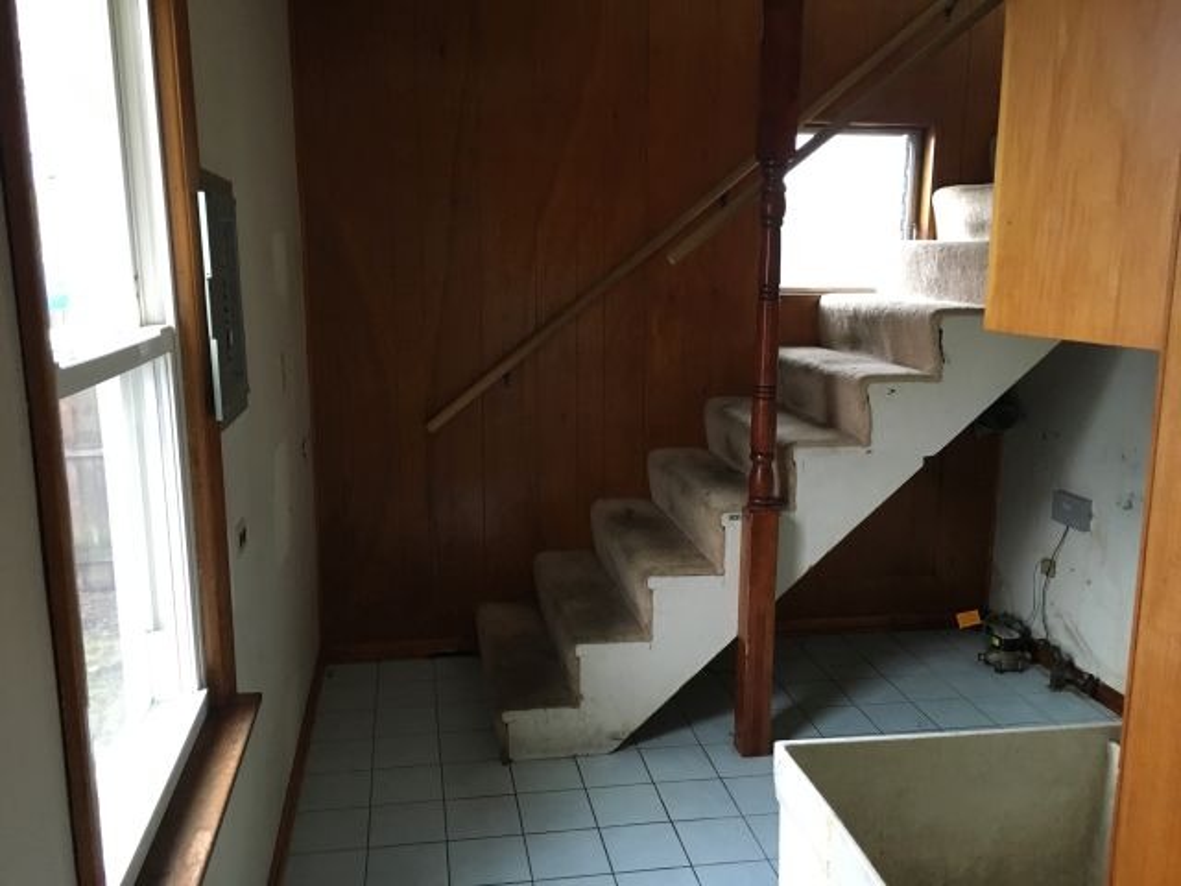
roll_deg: +0.2
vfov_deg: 48.2
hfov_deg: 61.7
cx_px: 590
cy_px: 443
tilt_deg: -10.4
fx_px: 989
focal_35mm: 29
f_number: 2.2
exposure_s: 1/30
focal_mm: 4.15
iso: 200
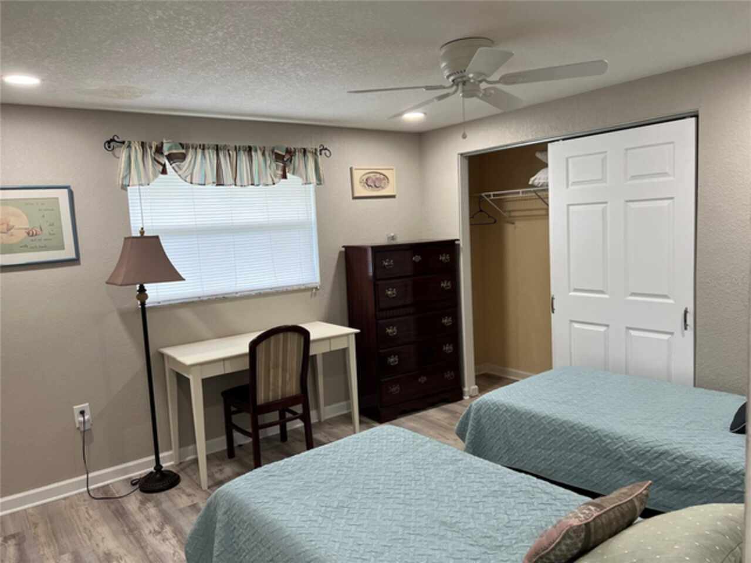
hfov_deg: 67.3
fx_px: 564
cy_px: 282
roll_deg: +3.6
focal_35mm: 26
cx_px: 376
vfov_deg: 53.1
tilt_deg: -6.5
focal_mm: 5.7
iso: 125
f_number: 1.5
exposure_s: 1/120
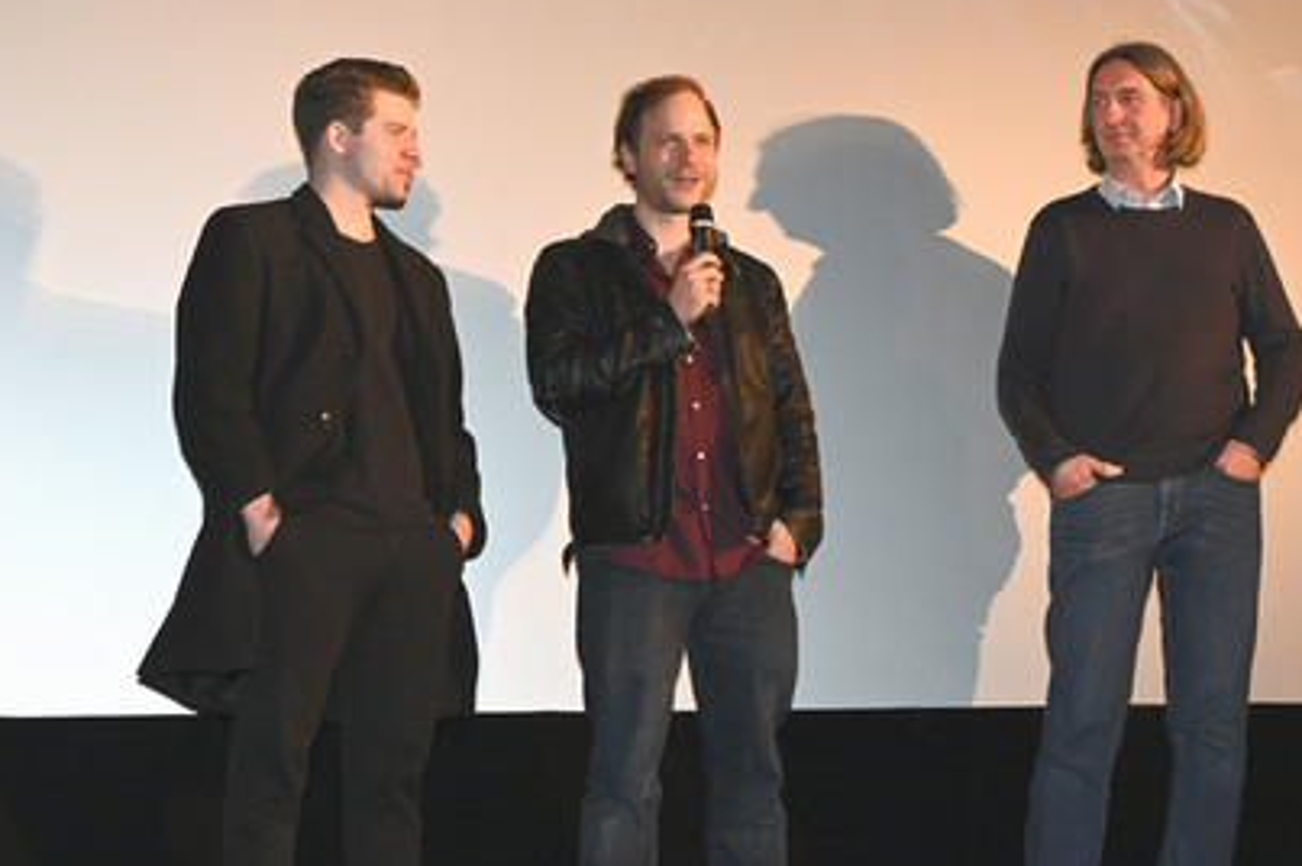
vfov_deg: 24.1
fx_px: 2024
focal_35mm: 56
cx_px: 693
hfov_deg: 35.7
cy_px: 456
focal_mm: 50
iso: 5000
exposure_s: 1/100
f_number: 6.3
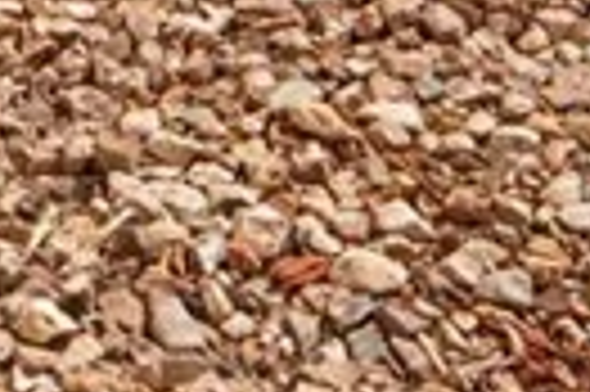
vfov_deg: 8.2
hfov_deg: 15.1
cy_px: -980
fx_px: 2046
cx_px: -315
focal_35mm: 125
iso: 800
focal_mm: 16
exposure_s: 1/200
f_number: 9
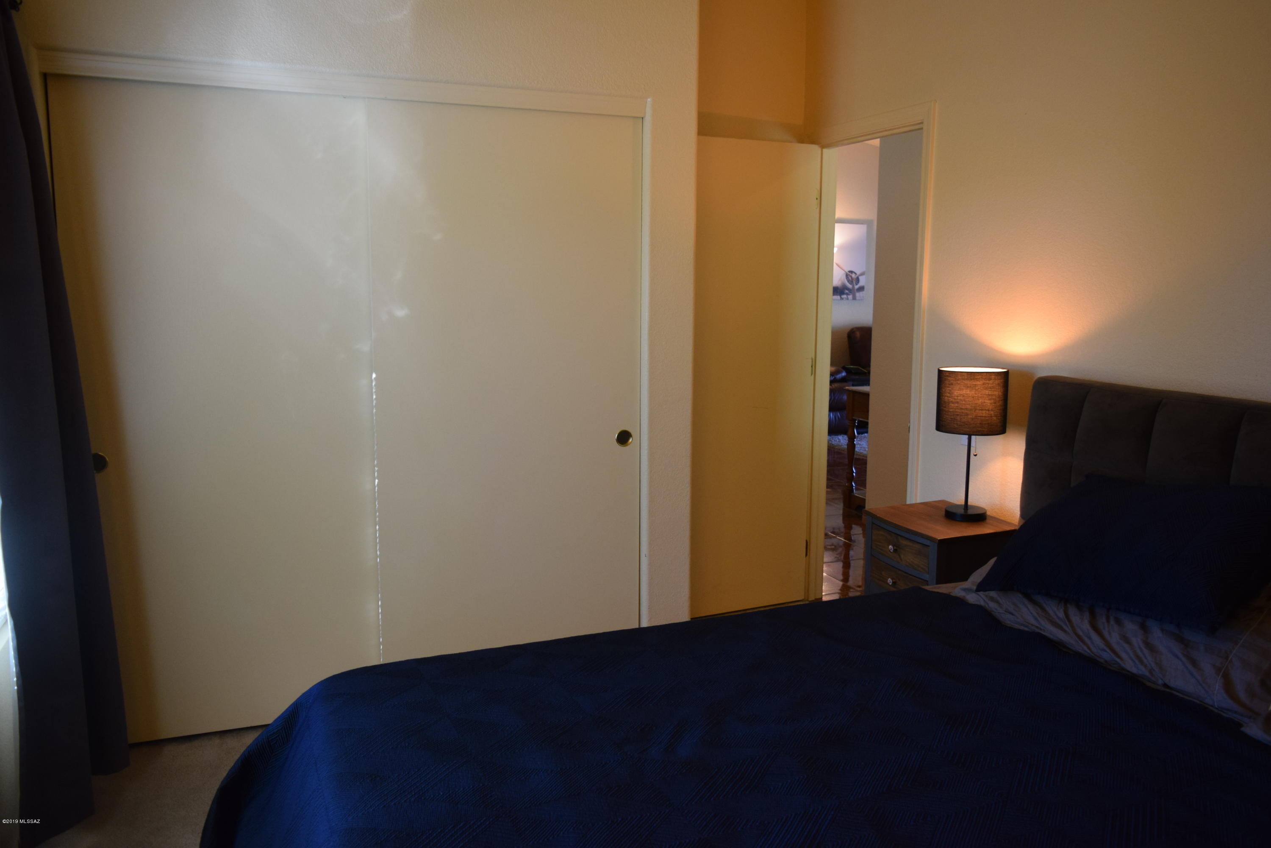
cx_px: 636
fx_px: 953
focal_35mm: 27
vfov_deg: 47.9
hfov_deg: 67.4
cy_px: 424
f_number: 4
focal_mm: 18
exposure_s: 1/60
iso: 720
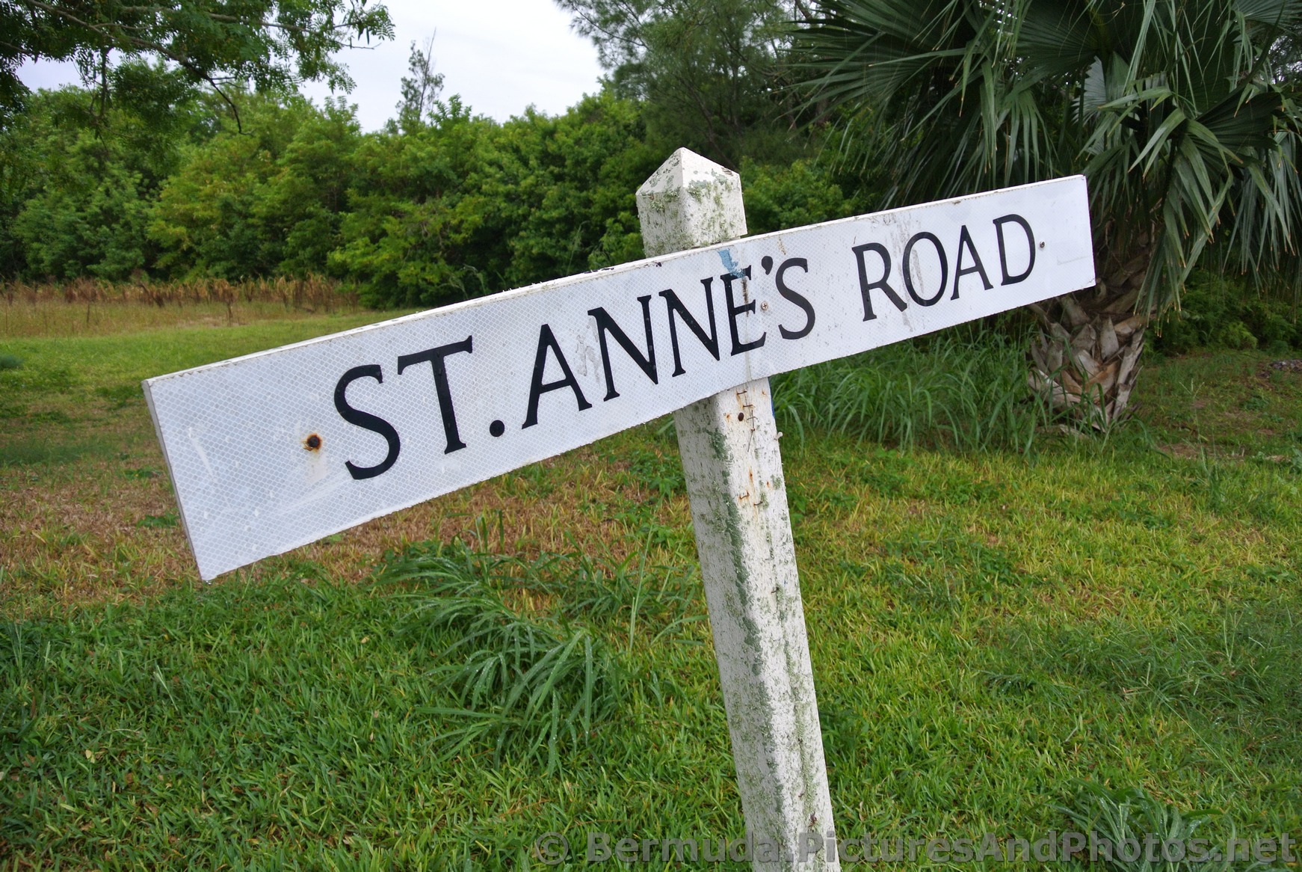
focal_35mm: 27
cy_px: 436
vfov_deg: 48.0
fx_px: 978
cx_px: 651
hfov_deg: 67.3
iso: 160
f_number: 4
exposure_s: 1/250
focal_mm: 10
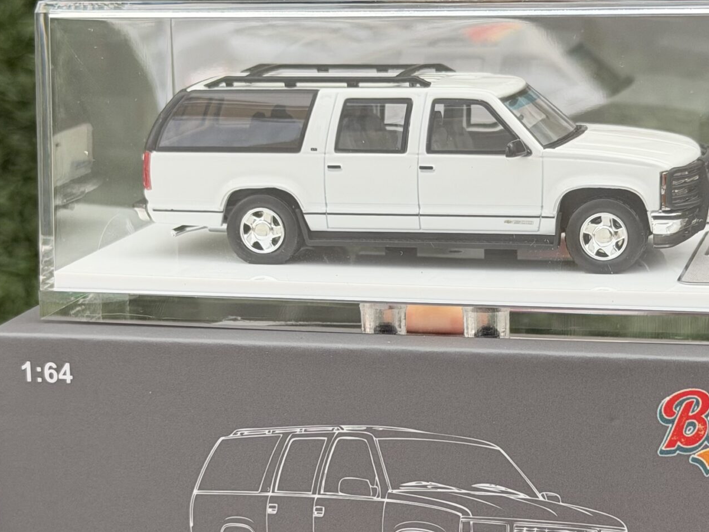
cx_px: 370
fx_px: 1987
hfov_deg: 20.2
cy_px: 336
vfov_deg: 15.2
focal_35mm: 97
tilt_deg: -49.1
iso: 64
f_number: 1.78
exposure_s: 1/499
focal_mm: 6.76
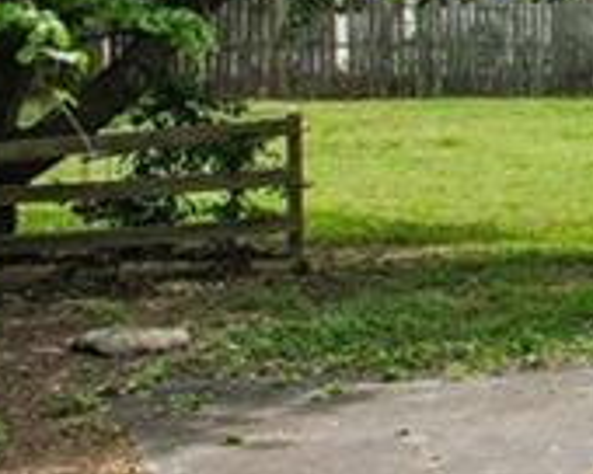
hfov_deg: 10.9
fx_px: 2176
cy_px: -148
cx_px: 1734
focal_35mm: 124
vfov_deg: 12.1
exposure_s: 1/240
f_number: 2.8
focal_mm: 8.4
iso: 100
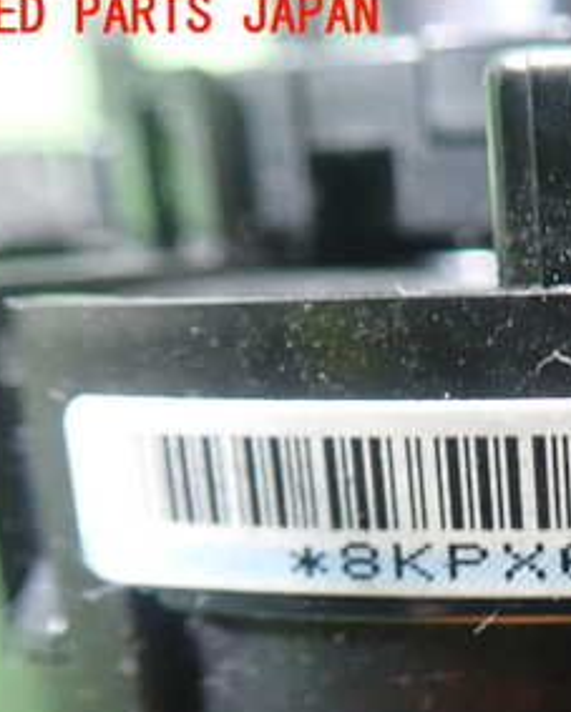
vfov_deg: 29.9
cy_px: 551
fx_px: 1308
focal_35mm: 62
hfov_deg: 22.7
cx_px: 677
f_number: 2.3
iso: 1000
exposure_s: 1/30
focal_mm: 5.5
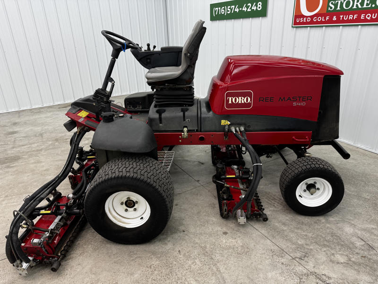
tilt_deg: -24.5
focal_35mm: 24
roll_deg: +1.5
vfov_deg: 56.8
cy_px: 142
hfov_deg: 71.6
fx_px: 262
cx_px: 189
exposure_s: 1/120
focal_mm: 6.76
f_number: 1.78
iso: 100
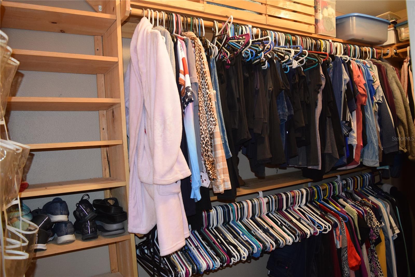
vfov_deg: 47.9
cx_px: 208
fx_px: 311
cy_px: 138
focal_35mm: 27
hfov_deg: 67.4
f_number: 3.5
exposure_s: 1/60
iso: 1800
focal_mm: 18
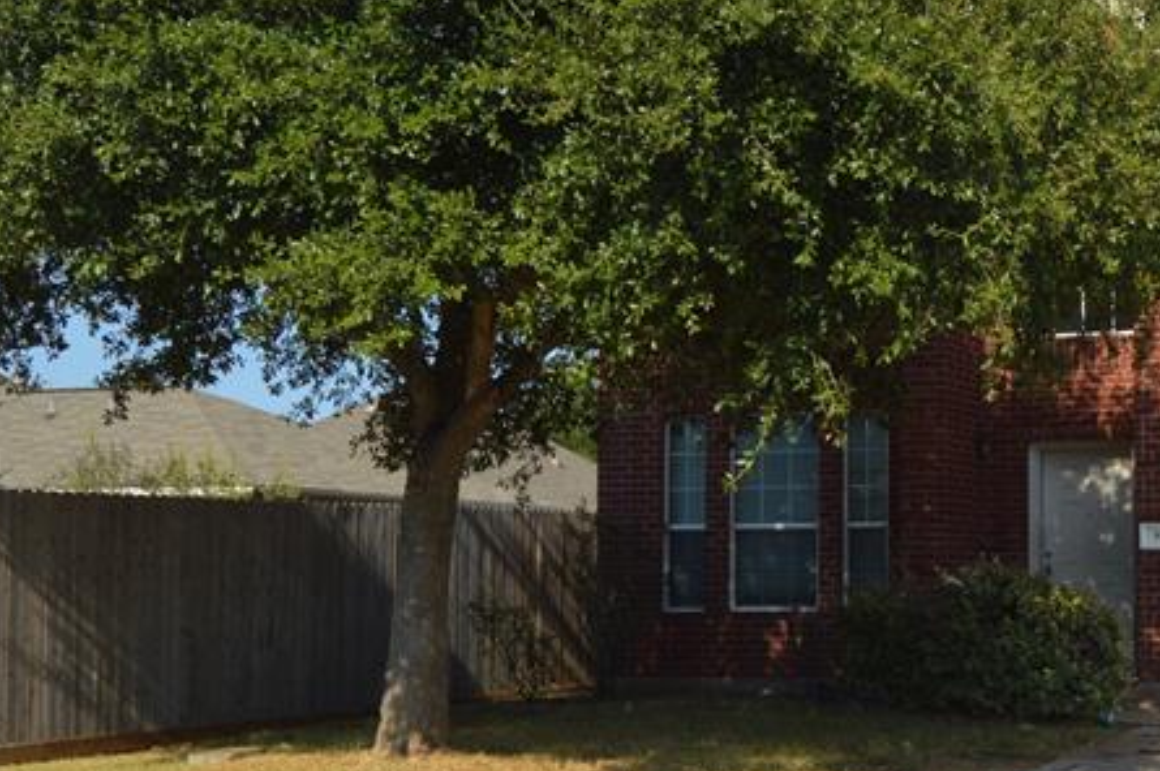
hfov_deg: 28.3
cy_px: 399
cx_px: 1014
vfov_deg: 19.7
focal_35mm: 69
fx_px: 2222
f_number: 10
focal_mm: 20
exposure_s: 1/200
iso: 100
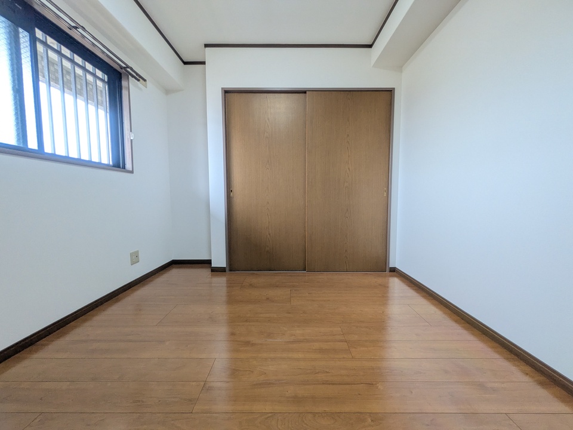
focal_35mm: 14
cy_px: 215
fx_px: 232
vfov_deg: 85.7
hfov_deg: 102.1
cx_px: 286
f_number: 2.2
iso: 94
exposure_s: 1/100
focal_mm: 1.83
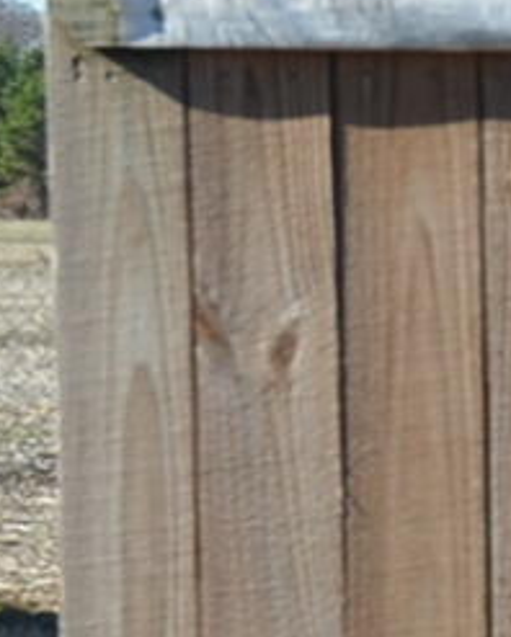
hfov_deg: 4.3
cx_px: 1964
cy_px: 516
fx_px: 6344
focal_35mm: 336
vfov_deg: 5.7
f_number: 8
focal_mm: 24
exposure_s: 1/250
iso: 160
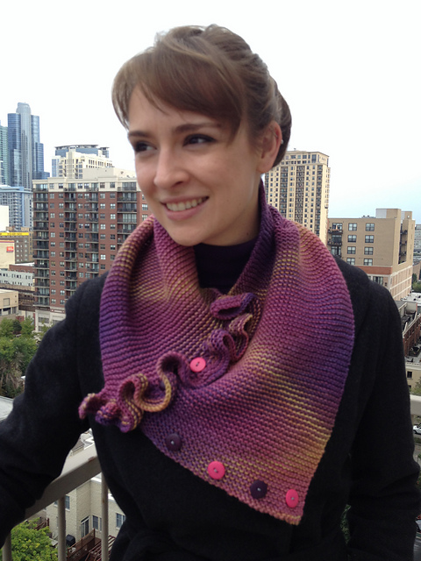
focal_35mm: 35
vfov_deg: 52.6
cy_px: 280
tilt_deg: -5.9
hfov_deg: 40.7
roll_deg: -1.2
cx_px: 210
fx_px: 568
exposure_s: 1/521
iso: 50
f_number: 2.4
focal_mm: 4.28
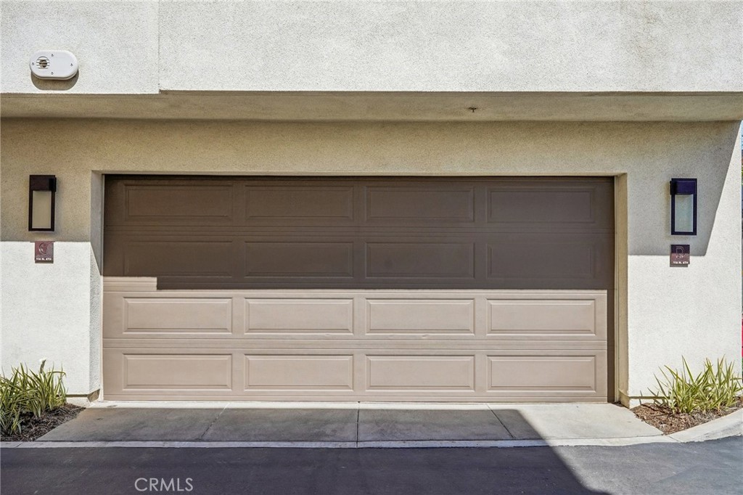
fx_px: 598
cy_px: 248
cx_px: 372
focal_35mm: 29
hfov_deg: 63.7
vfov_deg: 44.9
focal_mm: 29
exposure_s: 1/640
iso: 400
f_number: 8
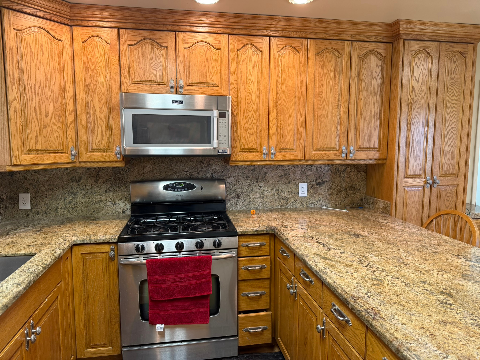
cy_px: 180
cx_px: 240
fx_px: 333
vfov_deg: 56.8
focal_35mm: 24
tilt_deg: -6.3
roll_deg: +0.0
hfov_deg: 71.6
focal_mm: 6.76
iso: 125
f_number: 1.78
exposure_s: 1/60
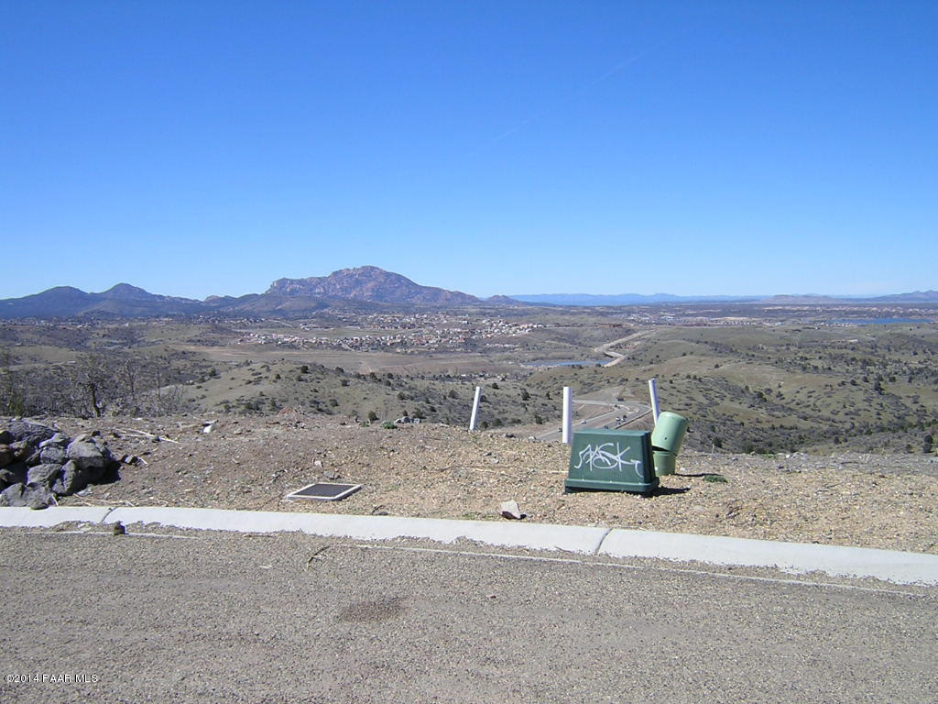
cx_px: 469
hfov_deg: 51.4
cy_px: 352
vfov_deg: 39.7
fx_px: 976
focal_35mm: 36
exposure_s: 1/388
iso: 100
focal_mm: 4.7
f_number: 5.2
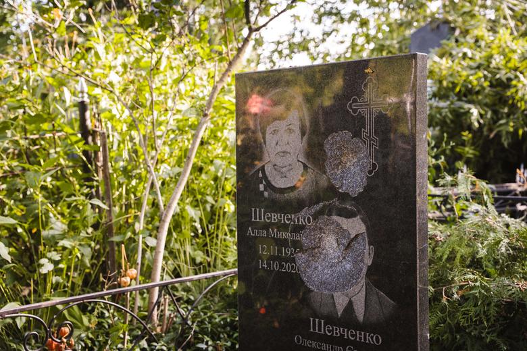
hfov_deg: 40.3
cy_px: 176
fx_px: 719
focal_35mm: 49
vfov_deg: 27.5
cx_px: 264
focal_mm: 49.1
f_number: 4.5
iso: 200
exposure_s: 1/80
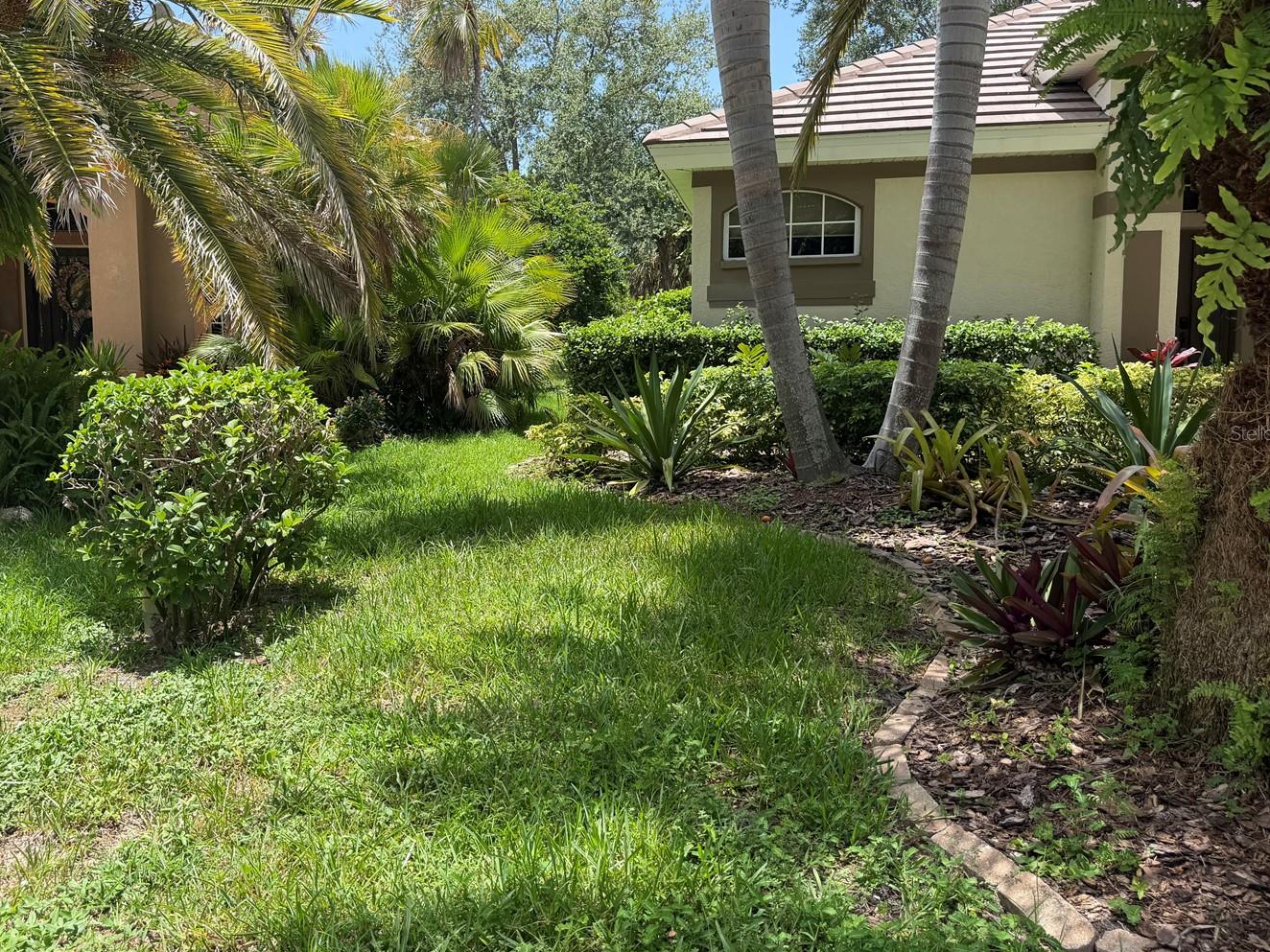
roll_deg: +0.1
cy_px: 432
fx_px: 1064
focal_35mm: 29
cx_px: 553
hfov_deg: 61.4
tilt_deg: -3.4
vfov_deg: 48.2
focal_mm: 6.76
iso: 100
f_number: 1.78
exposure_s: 1/1855
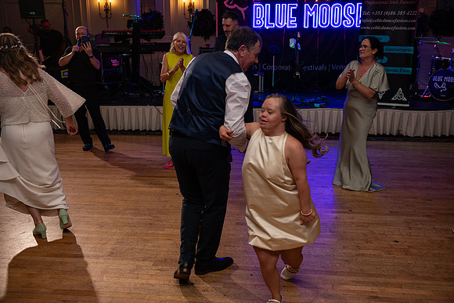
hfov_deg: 53.1
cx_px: 227
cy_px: 152
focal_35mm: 36
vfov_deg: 36.9
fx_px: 454
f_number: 3.5
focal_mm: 36
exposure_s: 1/160
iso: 500
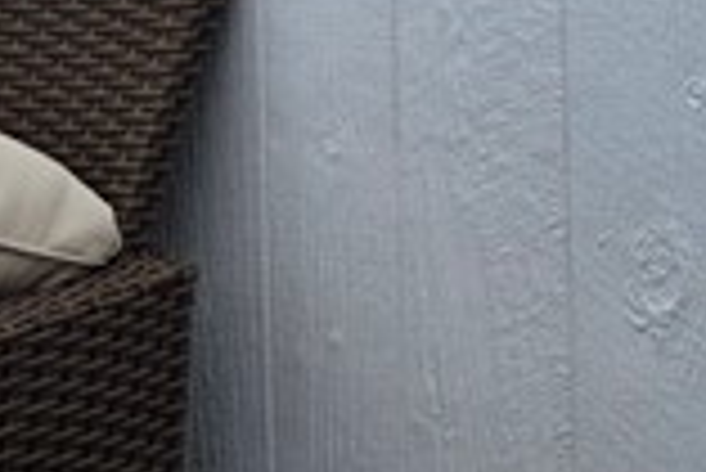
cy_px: -638
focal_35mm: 156
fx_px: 3062
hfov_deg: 11.3
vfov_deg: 8.2
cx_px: 1601
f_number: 1.7
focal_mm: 6.3
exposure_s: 1/5608
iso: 80
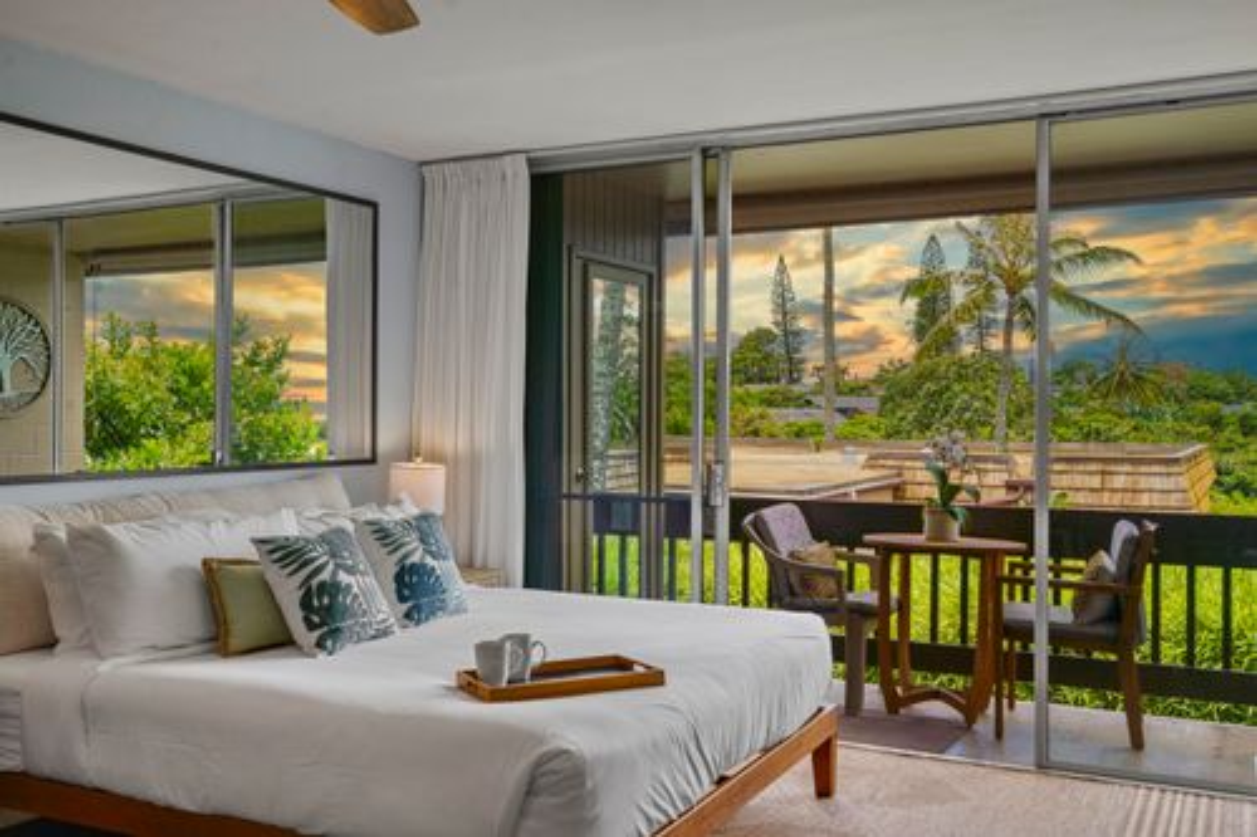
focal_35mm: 35
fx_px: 1222
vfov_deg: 37.8
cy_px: 418
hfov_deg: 54.5
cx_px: 628
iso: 100
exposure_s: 1/15
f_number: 8
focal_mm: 35
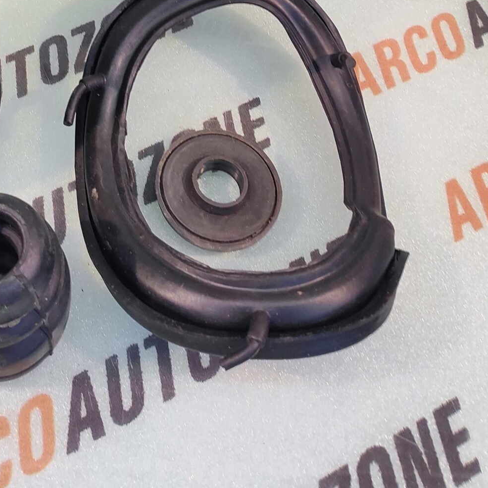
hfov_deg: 40.3
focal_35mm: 39
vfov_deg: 35.0
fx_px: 622
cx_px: 71
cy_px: -82
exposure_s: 1/33
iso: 182
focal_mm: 4.74
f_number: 1.79
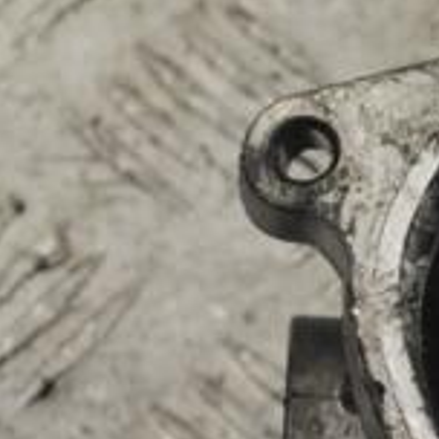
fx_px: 3970
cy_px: 477
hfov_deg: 6.3
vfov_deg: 6.3
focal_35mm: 277
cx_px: 581
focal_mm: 55
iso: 3200
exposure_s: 1/320
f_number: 9
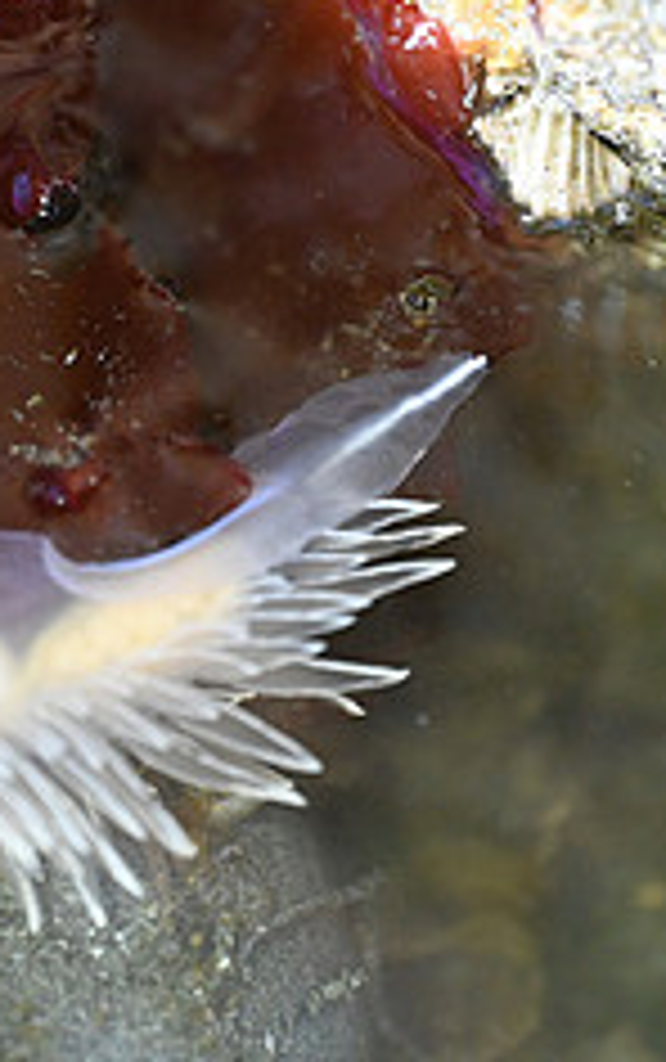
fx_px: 7619
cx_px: 58
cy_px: 241
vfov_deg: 8.0
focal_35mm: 263
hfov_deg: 5.0
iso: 2800
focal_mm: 105
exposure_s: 1/125
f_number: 3
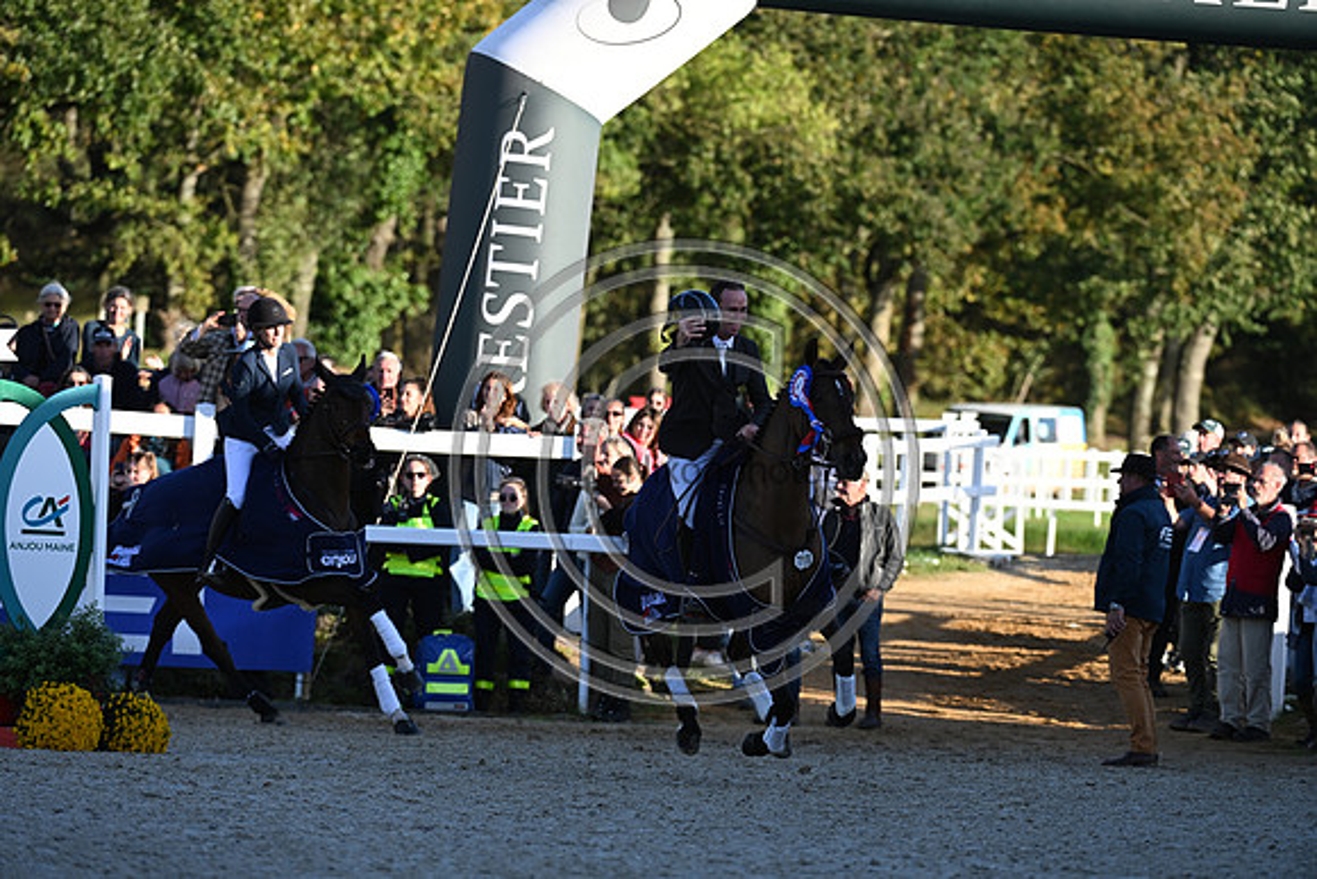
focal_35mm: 270
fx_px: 9879
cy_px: 440
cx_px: 658
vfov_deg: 5.1
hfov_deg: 7.6
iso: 560
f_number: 5.6
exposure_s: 1/800
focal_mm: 270
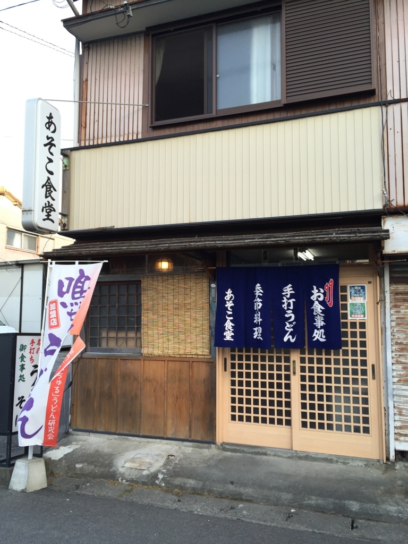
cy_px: 272
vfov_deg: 61.7
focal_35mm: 29
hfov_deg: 48.2
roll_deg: +0.1
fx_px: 456
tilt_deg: +6.7
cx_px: 204
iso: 32
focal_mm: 4.15
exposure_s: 1/120
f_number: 2.2
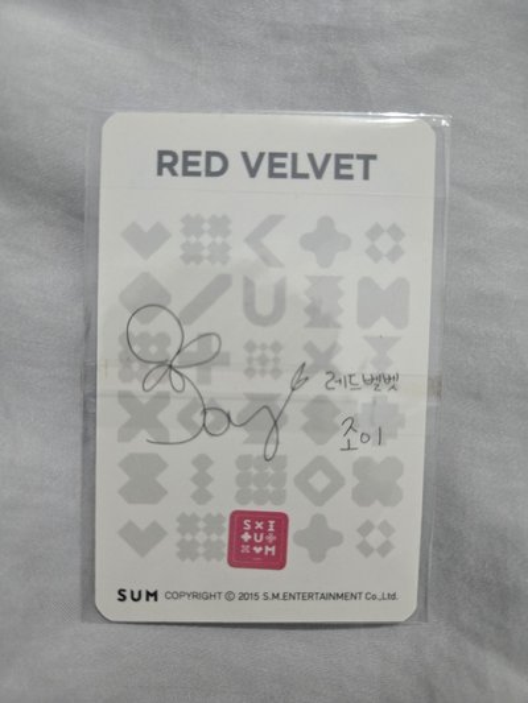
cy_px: 352
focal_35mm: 23
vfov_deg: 73.9
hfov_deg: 58.9
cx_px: 264
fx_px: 468
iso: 800
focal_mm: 5.4
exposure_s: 1/120
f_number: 1.8
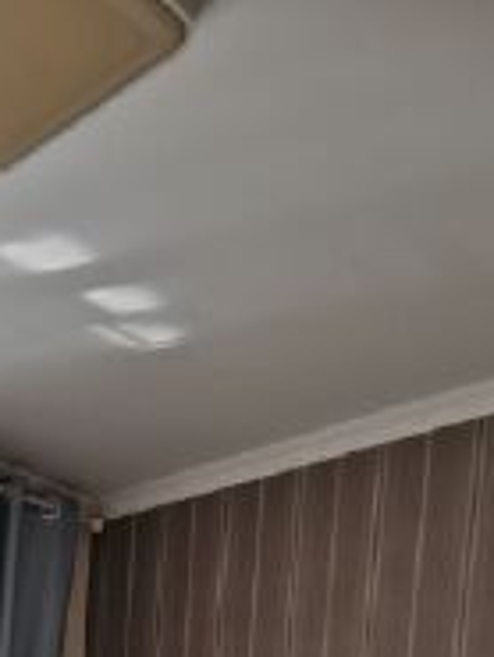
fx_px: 931
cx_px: 14
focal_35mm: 49
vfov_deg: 28.4
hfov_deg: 28.1
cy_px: 939
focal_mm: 2.26
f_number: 2.2
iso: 64
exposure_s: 1/100
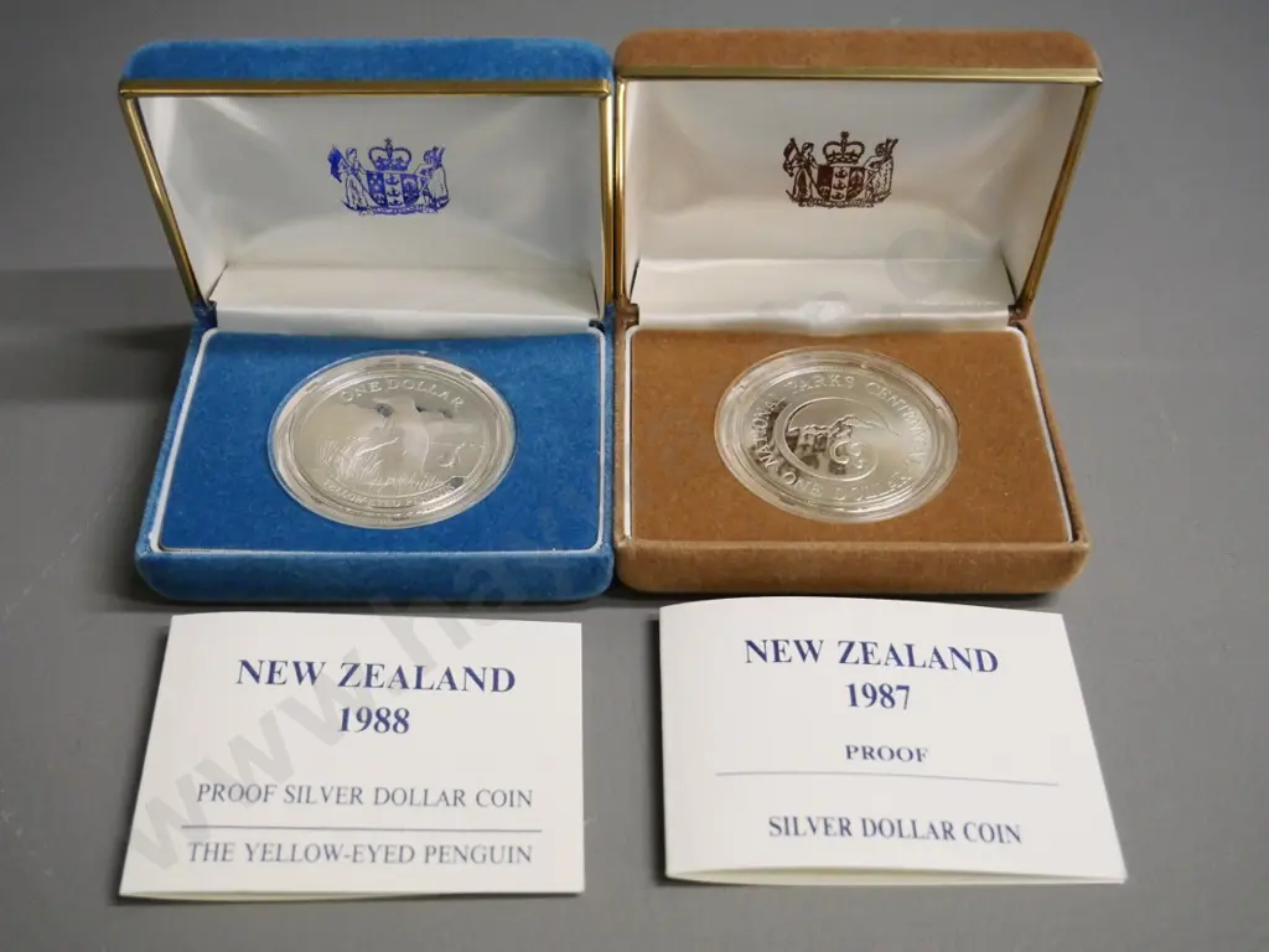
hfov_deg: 42.9
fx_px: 1613
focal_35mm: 44
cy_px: 476
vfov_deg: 32.9
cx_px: 634
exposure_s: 1/250
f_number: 5
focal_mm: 22
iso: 3200
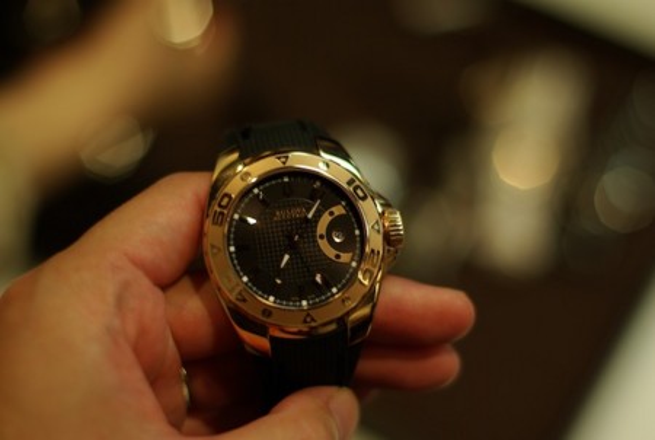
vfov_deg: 18.3
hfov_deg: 26.9
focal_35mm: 75
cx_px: 328
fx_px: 1367
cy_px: 220
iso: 100
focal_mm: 50
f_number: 2
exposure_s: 1/60
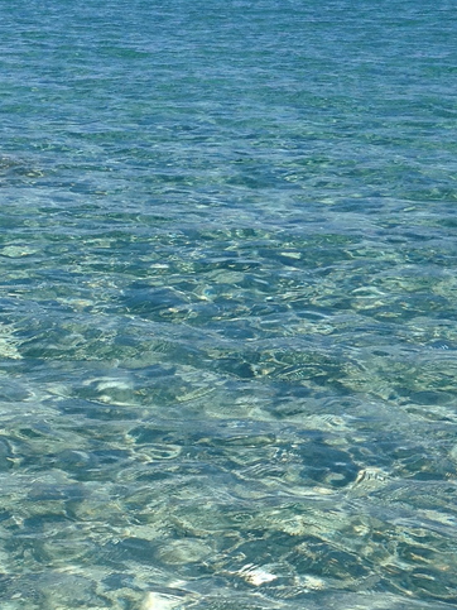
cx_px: 101
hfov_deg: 16.9
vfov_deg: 22.3
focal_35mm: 87
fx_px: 1532
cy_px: 474
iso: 64
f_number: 2.4
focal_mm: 4.28
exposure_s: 1/1972
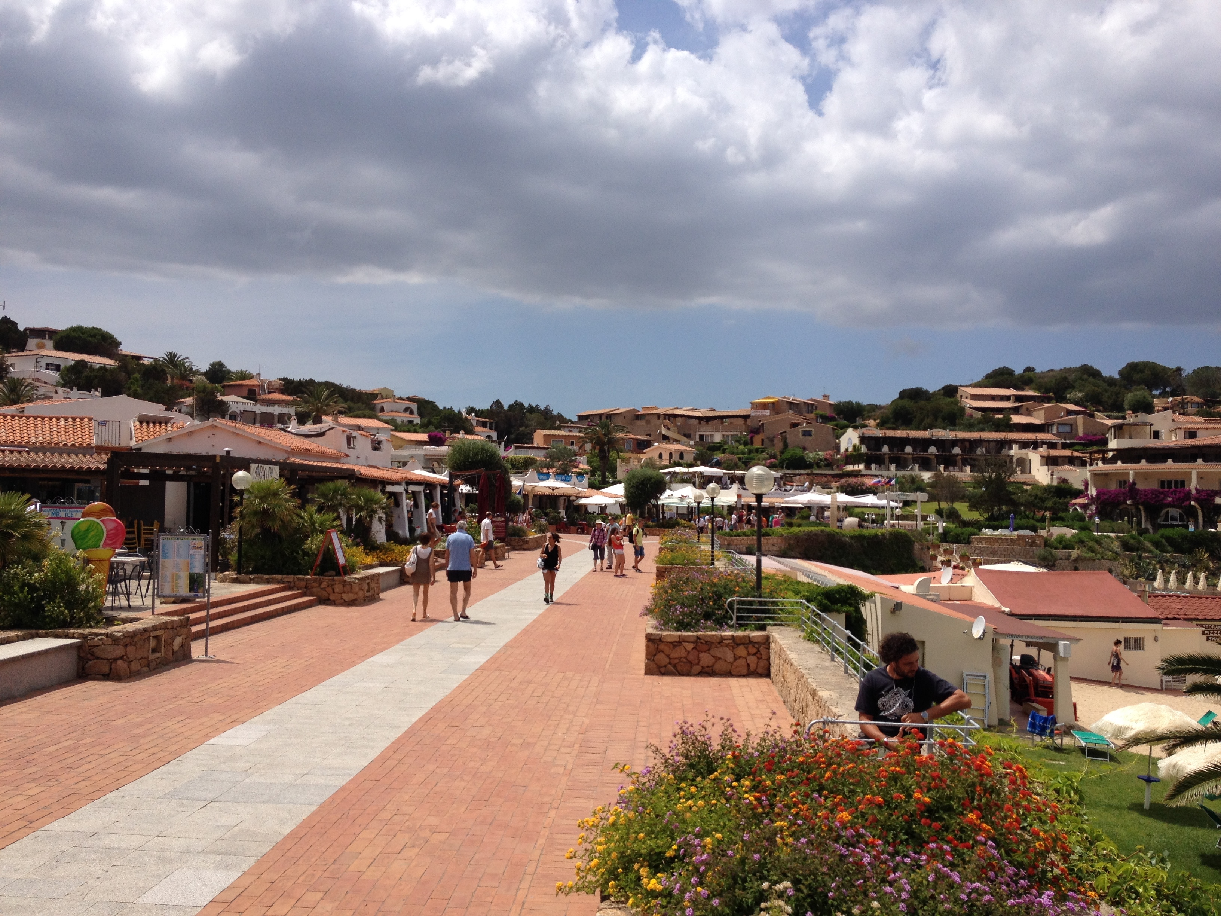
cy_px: 458
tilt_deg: -1.1
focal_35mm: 35
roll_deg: -0.8
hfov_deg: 52.6
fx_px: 1235
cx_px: 610
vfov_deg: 40.7
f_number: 2.4
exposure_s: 1/3460
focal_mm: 4.28
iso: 50
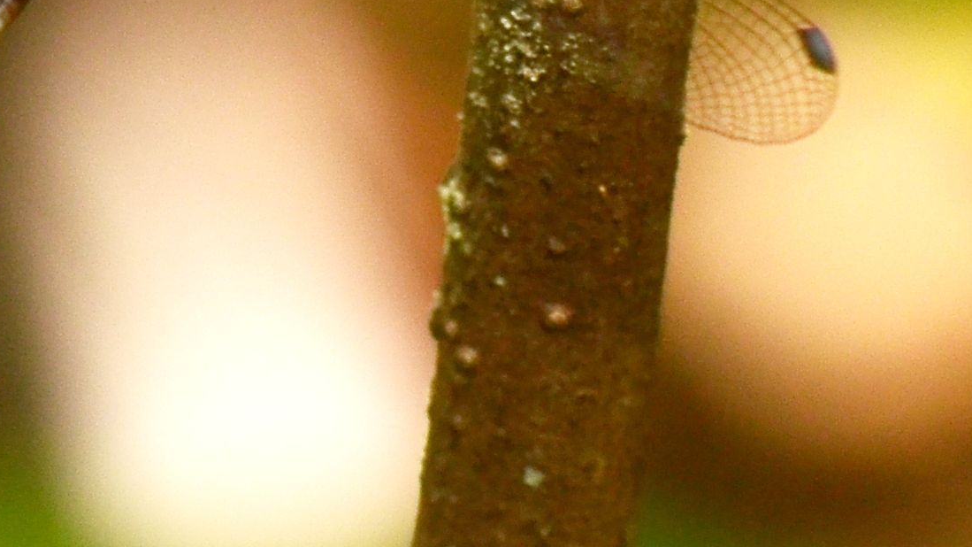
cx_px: 174
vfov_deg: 1.9
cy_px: -90
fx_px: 16313
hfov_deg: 3.4
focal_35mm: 633
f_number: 9
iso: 500
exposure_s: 1/200
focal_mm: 90
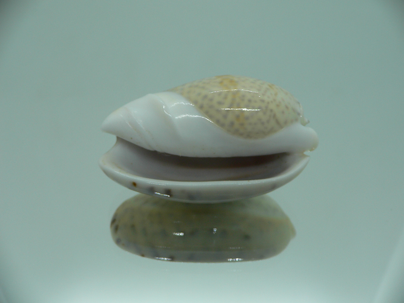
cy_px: 152
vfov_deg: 40.7
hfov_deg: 52.6
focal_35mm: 35
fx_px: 408
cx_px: 202
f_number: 2.8
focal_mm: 4.6
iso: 80
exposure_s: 1/60
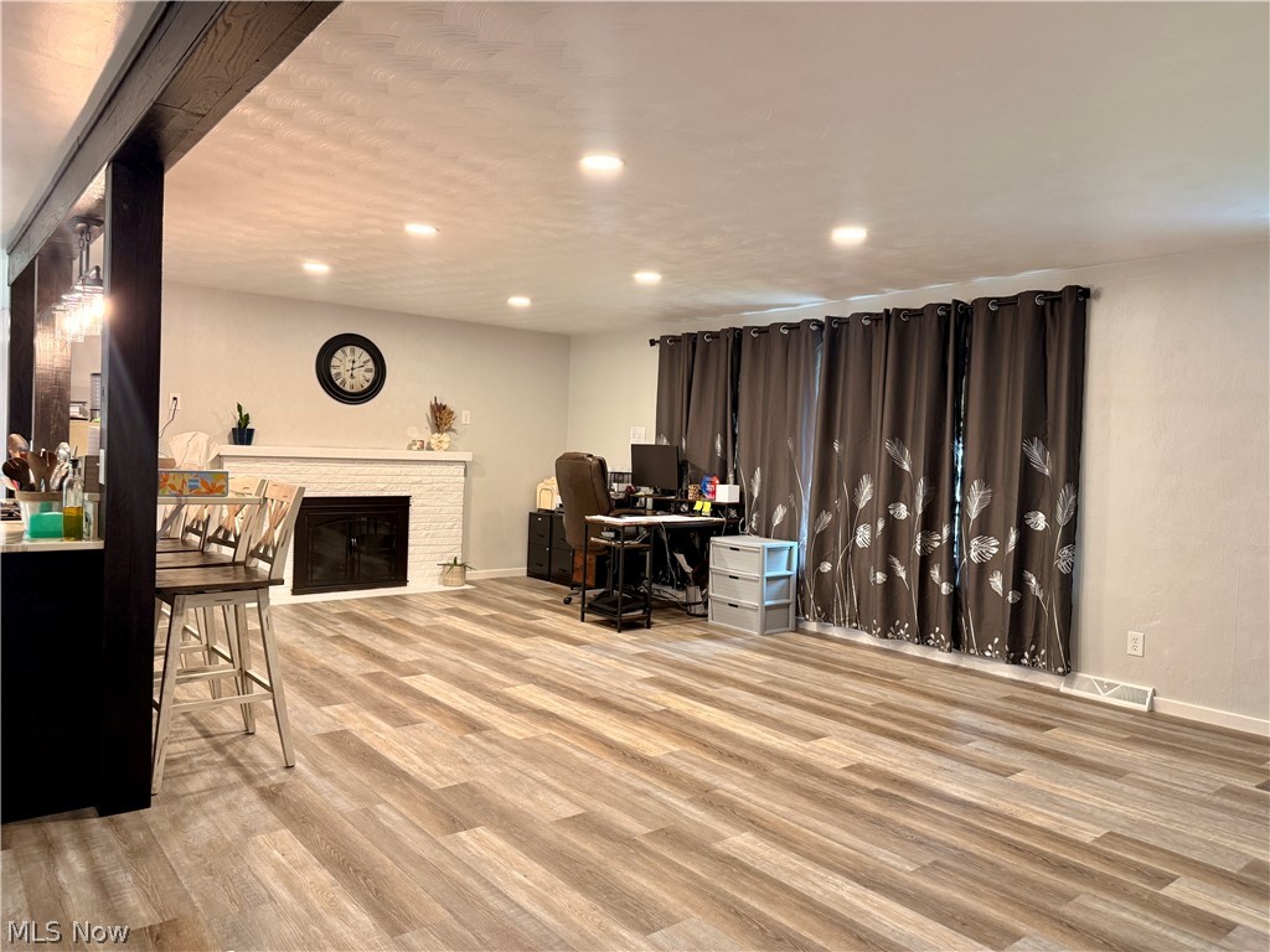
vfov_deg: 56.8
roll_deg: -2.0
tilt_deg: -2.2
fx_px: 881
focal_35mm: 24
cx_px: 635
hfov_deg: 71.6
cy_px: 476
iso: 250
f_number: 1.78
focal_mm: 6.76
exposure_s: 1/60
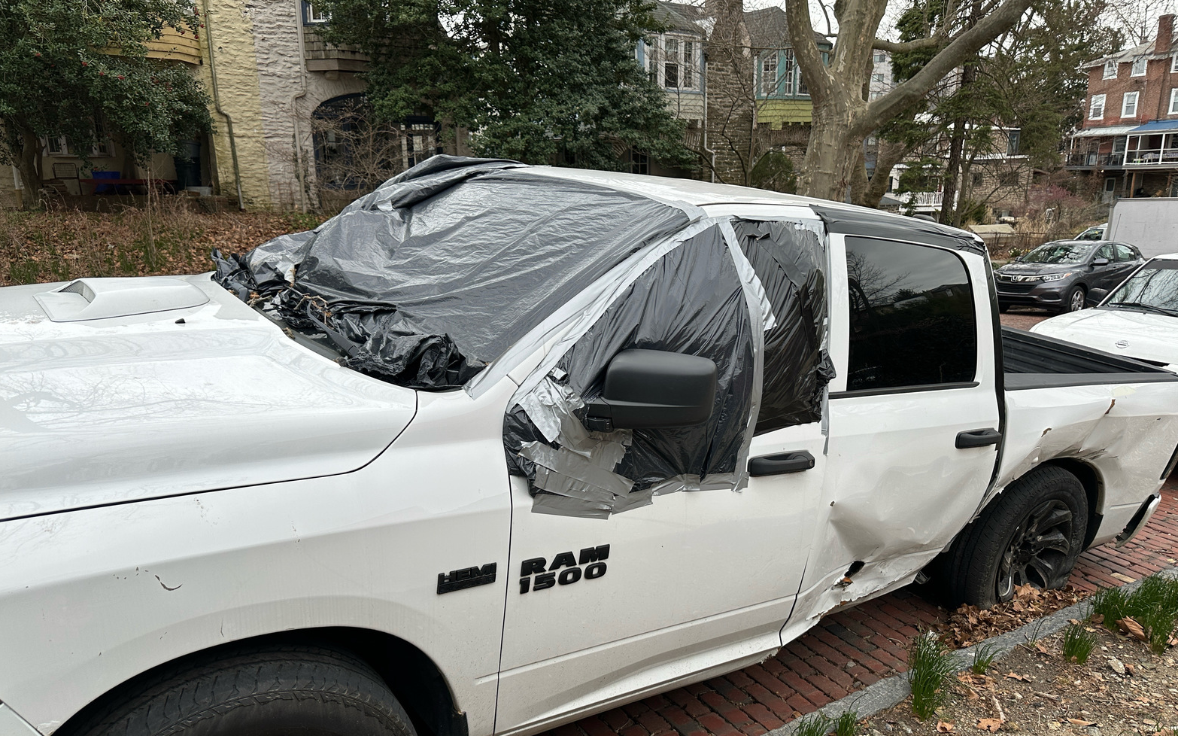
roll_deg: +0.3
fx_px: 835
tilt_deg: -16.0
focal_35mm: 26
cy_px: 435
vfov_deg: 47.3
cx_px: 585
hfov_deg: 70.4
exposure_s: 1/829
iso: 80
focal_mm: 6.86
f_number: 1.78
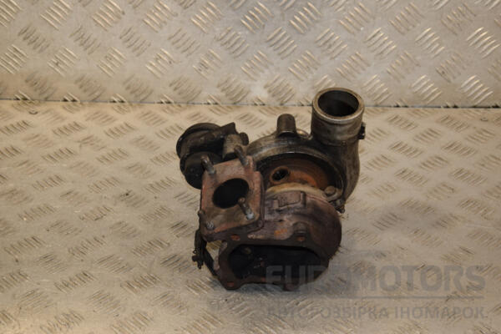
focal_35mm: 75
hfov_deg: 27.0
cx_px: 250
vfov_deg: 18.2
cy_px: 167
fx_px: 1044
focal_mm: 50
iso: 800
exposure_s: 1/200
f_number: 7.1
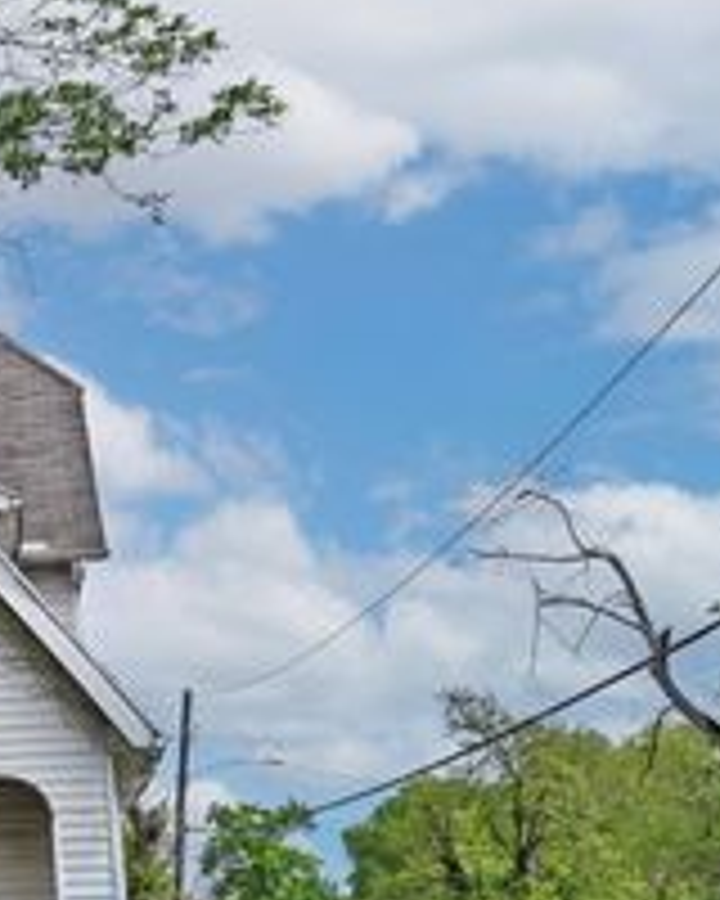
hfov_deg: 23.1
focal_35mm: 55
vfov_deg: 33.3
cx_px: -315
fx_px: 1470
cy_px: 686
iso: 100
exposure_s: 1/400
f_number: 7.1
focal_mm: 23.5
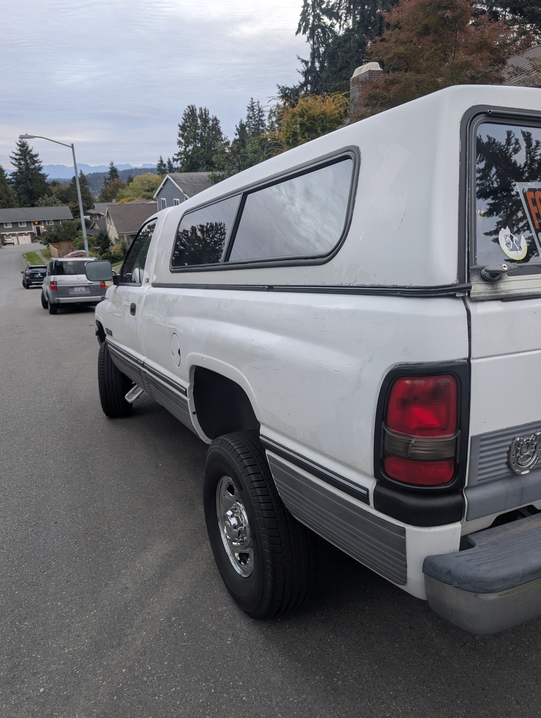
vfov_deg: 71.5
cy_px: 359
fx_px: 499
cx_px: 270
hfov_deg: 56.9
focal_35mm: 24
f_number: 1.68
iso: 20
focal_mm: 6.9
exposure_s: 1/23.8
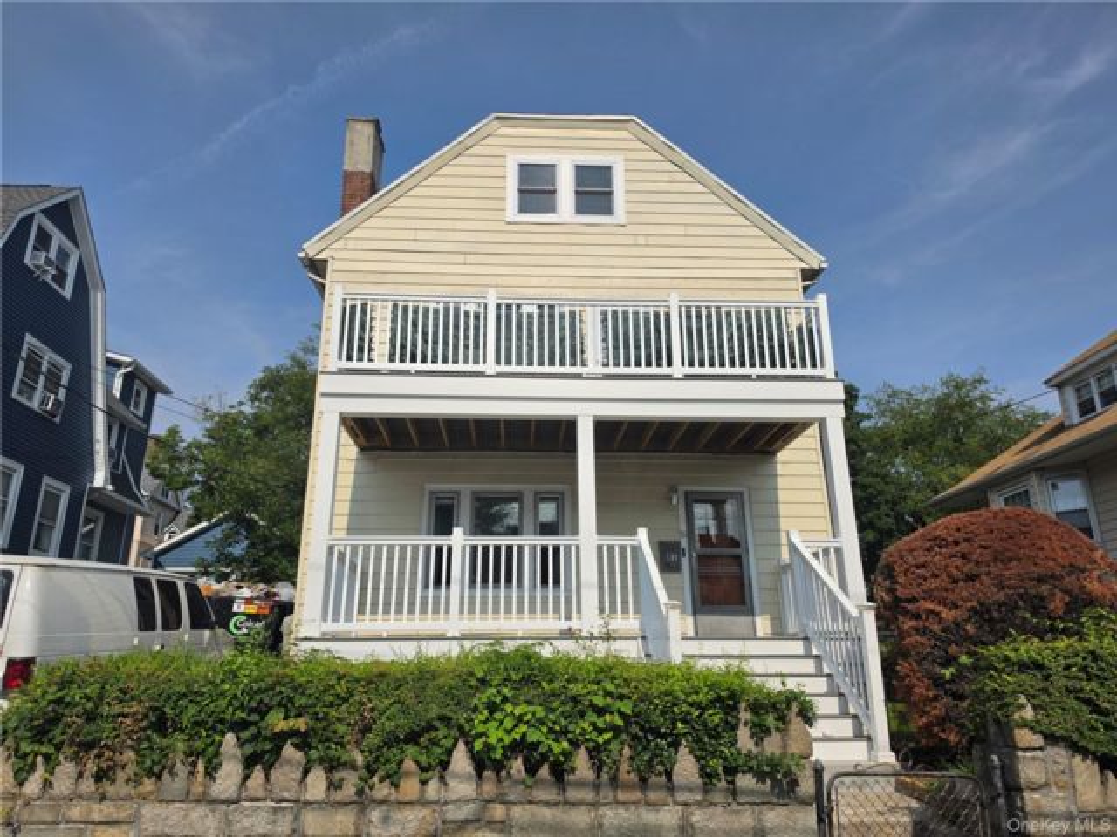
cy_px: 418
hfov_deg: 73.9
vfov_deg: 58.9
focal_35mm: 23
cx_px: 558
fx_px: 742
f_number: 1.4
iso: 40
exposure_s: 1/7939
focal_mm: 6.5
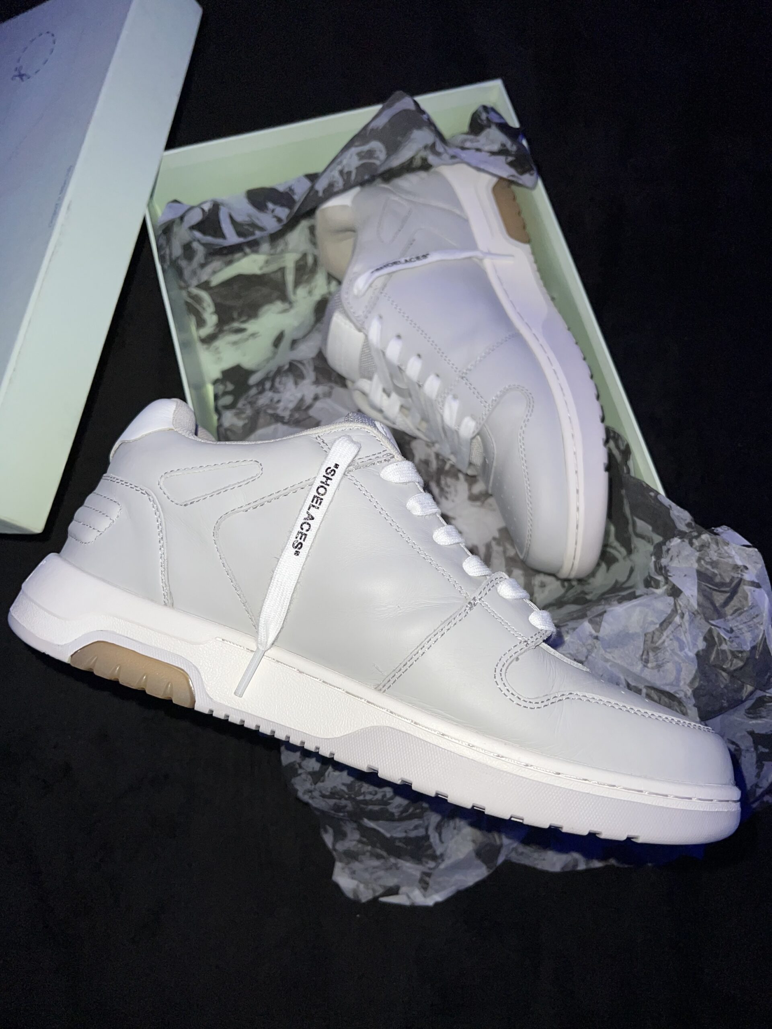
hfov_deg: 53.1
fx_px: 773
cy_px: 514
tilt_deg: -73.2
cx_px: 386
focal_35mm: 26
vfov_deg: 67.3
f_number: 1.5
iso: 32
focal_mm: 5.7
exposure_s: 1/4
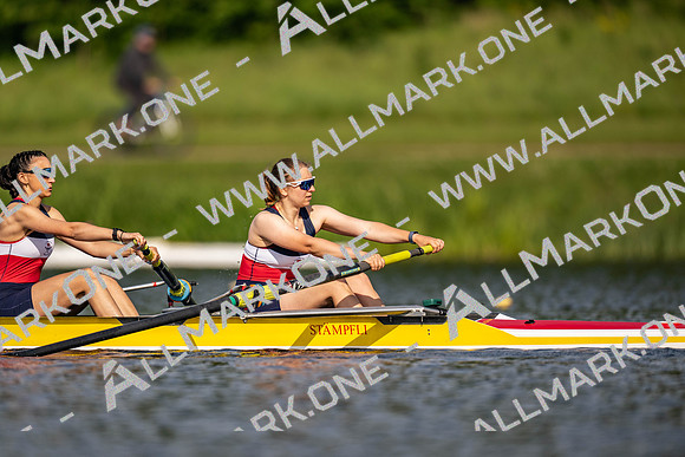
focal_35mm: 600
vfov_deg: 2.3
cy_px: 228
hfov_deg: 3.4
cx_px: 342
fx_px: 11419
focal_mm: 600
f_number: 4
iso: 200
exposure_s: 1/2500
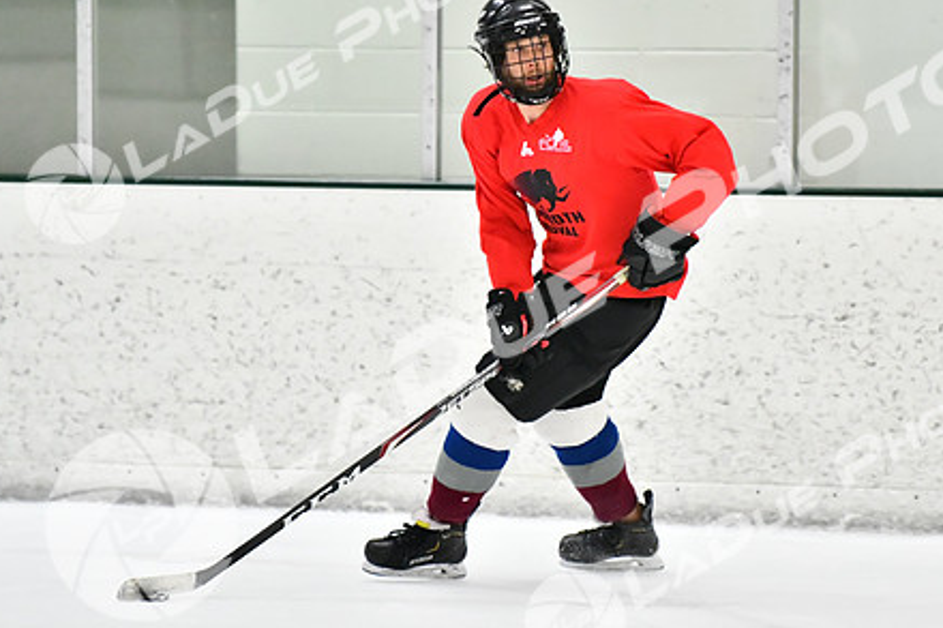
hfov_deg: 5.5
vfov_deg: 3.7
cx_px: 521
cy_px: 305
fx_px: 9845
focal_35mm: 376
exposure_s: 1/1600
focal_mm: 190
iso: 6400
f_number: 2.8
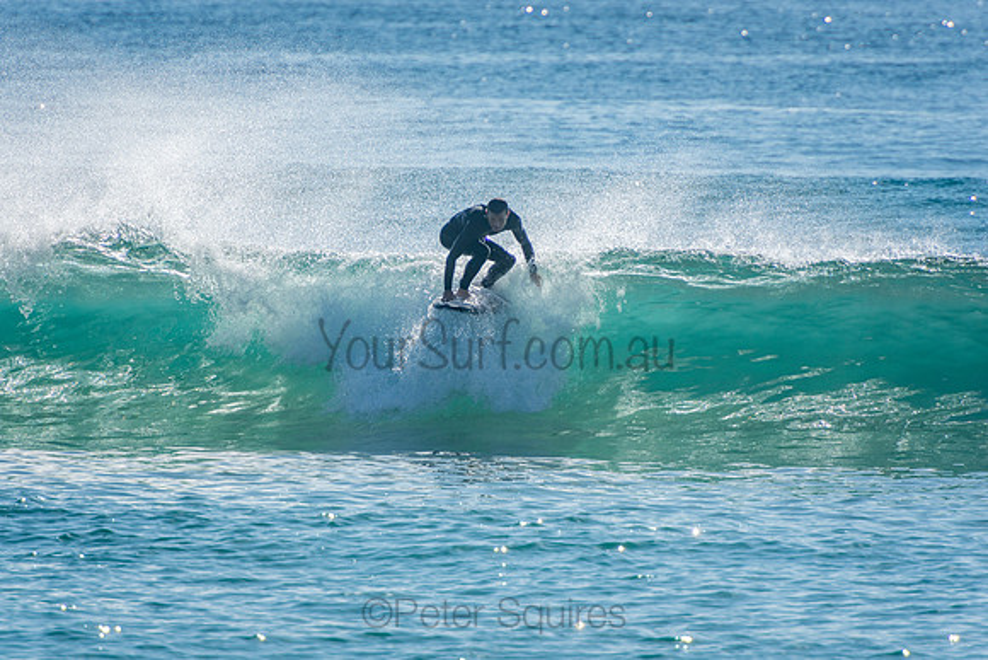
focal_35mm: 600
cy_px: 330
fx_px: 16470
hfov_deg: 3.4
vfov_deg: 2.3
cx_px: 494
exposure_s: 1/1250
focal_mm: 400
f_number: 5.6
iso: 200
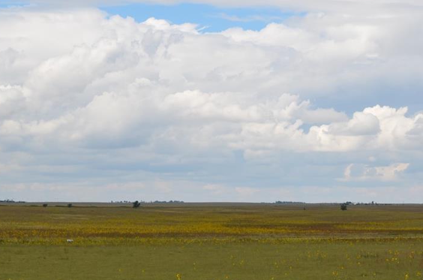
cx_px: 375
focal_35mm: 118
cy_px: 180
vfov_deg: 11.6
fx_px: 1384
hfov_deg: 17.1
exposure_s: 1/320
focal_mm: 34
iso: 100
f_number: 9
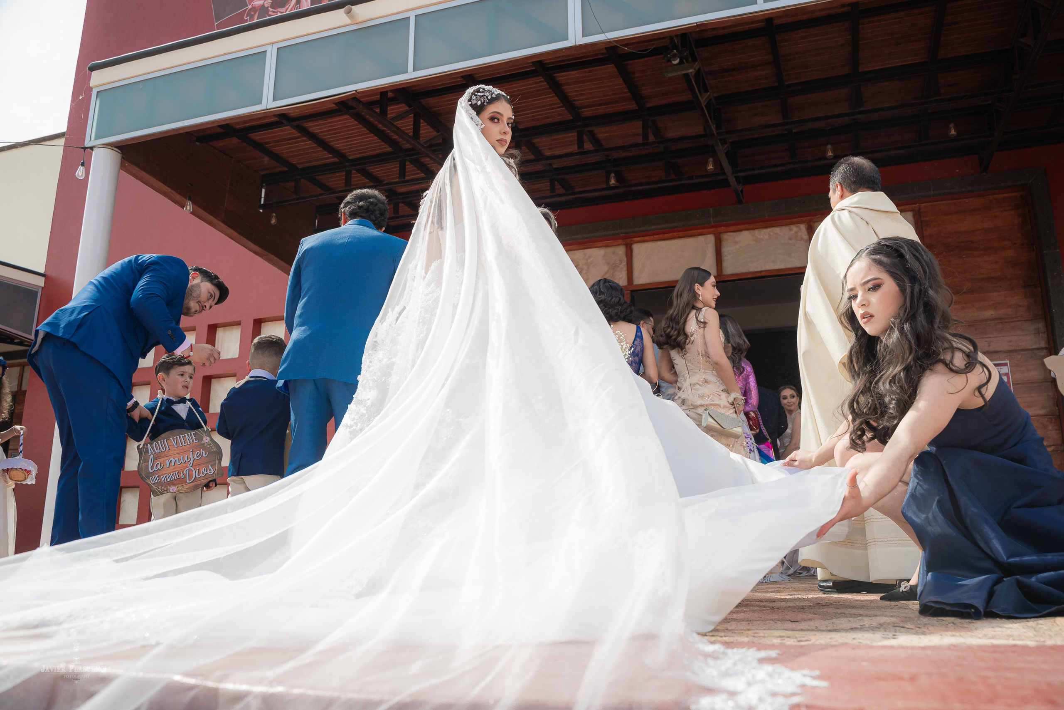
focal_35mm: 28
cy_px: 355
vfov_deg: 46.4
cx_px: 532
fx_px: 828
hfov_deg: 65.5
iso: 640
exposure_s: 1/1250
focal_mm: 28
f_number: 5.6
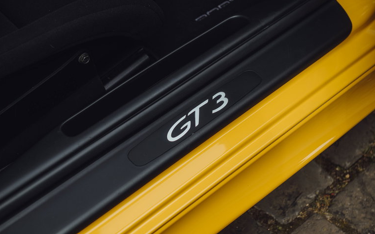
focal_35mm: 72
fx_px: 736
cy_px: 125
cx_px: 188
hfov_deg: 28.6
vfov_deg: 18.1
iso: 200
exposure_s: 1/125
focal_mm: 70
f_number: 4.5
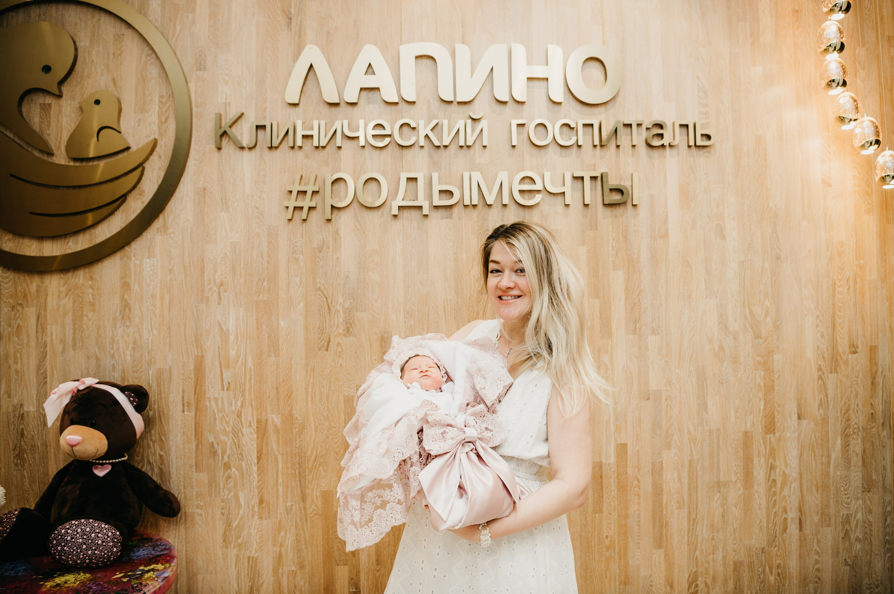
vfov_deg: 51.0
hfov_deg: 71.3
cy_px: 283
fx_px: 623
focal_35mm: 25
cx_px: 467
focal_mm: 24
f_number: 3.2
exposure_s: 1/160
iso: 160
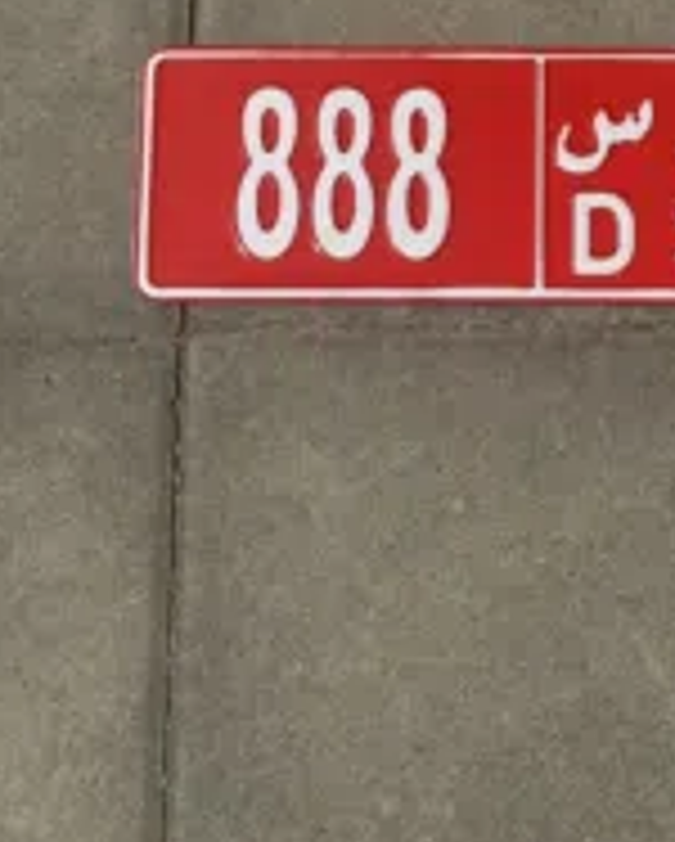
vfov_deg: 18.8
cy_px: 63
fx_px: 2493
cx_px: 572
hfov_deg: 15.3
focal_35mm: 100
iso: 80
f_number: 1.78
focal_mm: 6.76
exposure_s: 1/15385
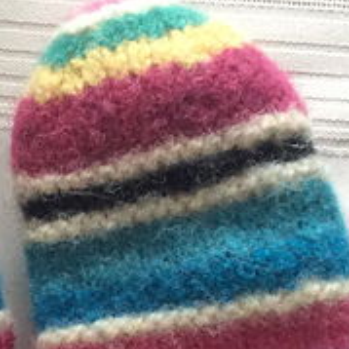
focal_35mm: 101
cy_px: 429
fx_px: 1152
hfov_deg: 16.8
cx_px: -2
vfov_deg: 16.5
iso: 125
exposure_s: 1/24
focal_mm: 3.3
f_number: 2.4
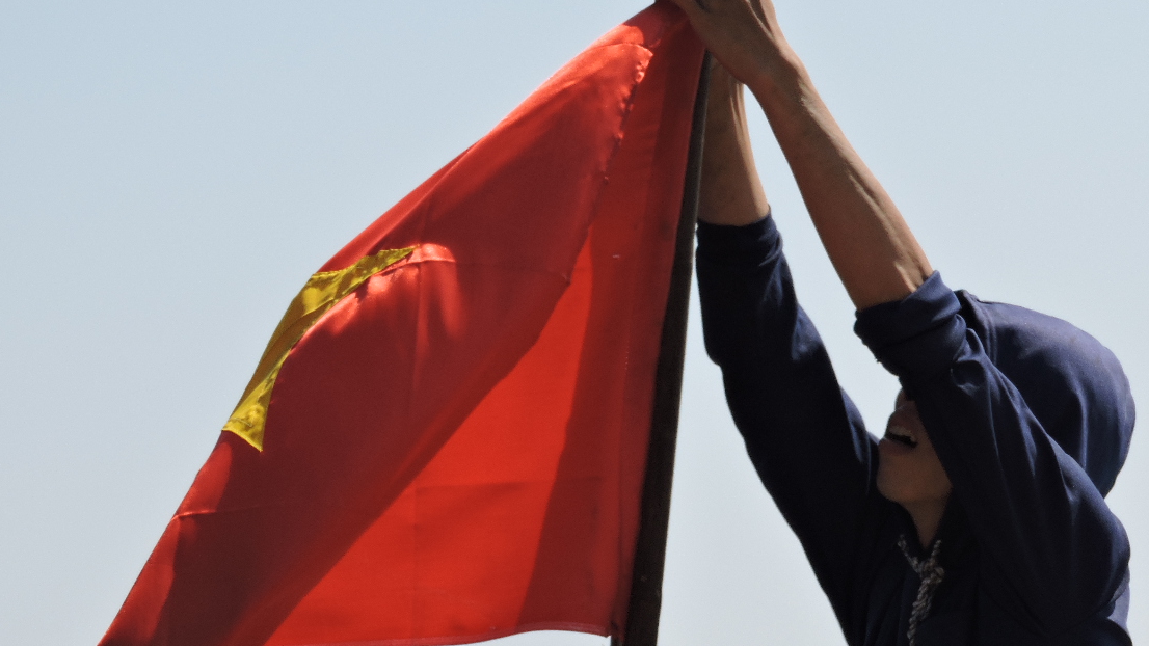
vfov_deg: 3.1
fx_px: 12003
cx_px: 776
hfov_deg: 5.5
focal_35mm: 394
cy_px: 563
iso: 100
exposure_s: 1/640
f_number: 5.5
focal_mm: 44.8
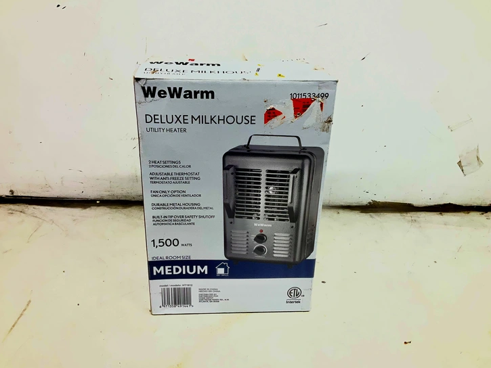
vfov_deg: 46.8
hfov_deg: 59.9
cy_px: 184
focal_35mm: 30
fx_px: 426
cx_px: 238
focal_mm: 3
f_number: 1.8
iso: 32
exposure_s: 1/120
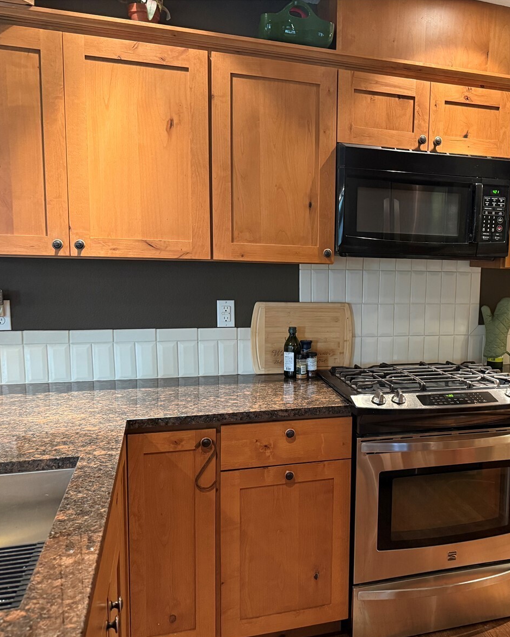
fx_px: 604
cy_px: 325
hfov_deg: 44.1
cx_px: 390
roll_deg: -1.7
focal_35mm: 32
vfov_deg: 55.7
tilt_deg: -5.2
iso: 640
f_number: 1.78
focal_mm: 6.76
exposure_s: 1/60
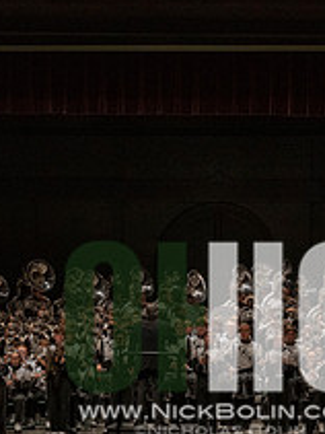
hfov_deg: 11.2
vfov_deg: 14.9
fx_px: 1654
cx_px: 220
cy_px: 338
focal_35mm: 132
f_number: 4
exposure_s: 1/640
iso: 5000
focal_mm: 50
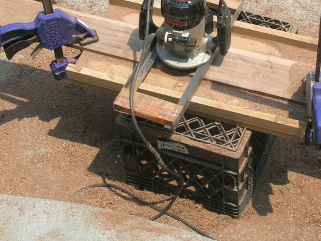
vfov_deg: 15.2
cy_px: 63
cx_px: 204
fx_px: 900
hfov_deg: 20.2
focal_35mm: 97
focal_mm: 9
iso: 50
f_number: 5.7
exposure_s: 1/181
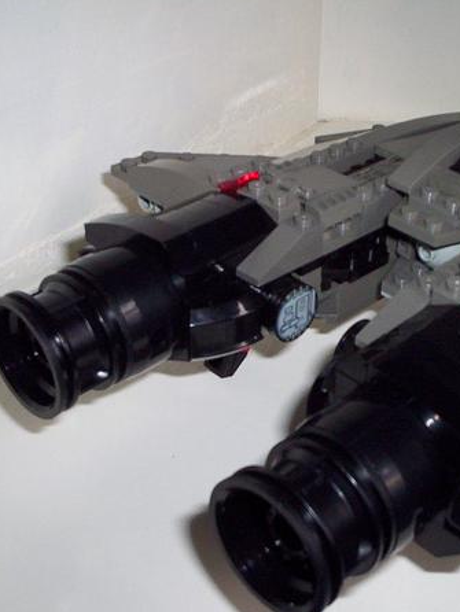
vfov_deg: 36.2
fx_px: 938
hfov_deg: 27.1
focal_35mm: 53
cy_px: 311
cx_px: 355
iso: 140
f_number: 4.5
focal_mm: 4.99
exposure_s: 1/60
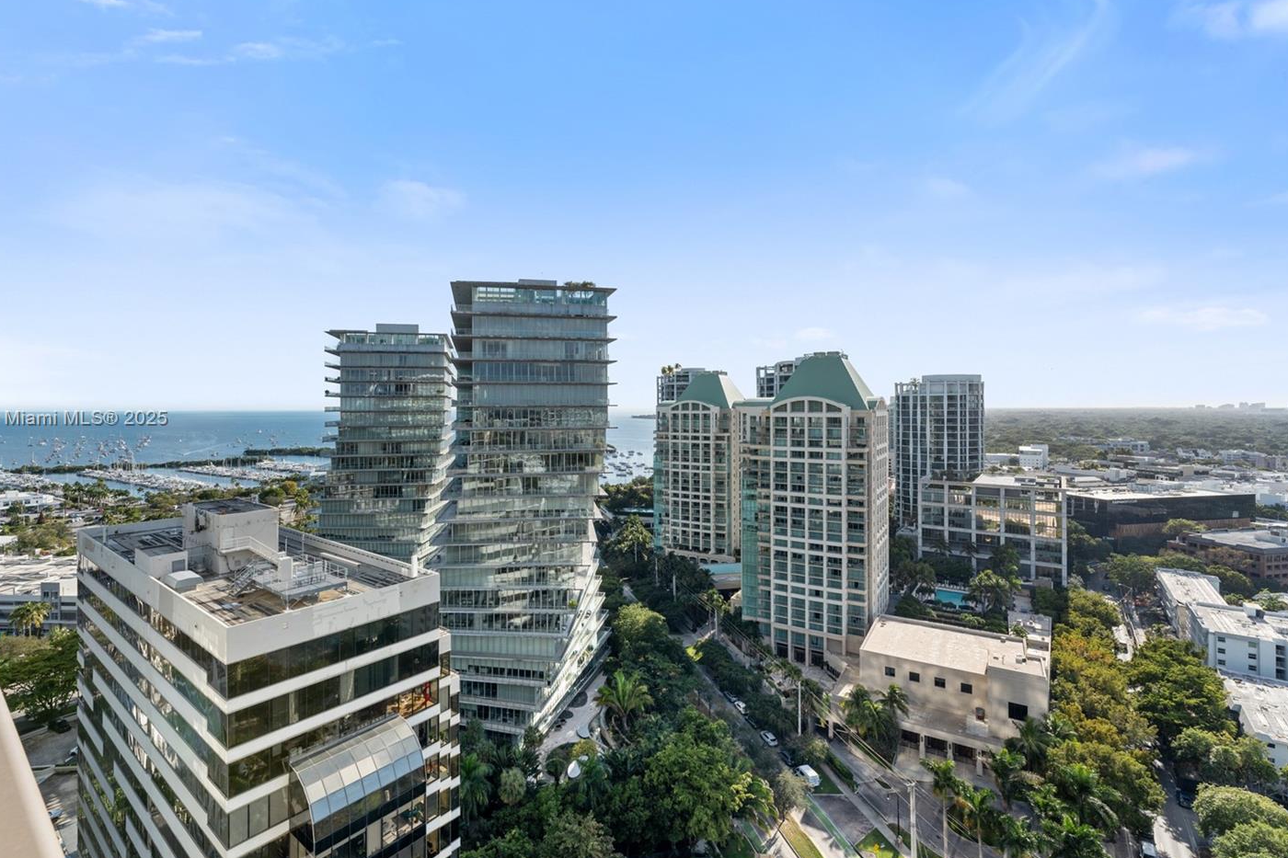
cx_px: 609
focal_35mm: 16
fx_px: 572
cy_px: 419
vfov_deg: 73.7
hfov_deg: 96.6
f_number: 9
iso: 100
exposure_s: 1/80
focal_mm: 14
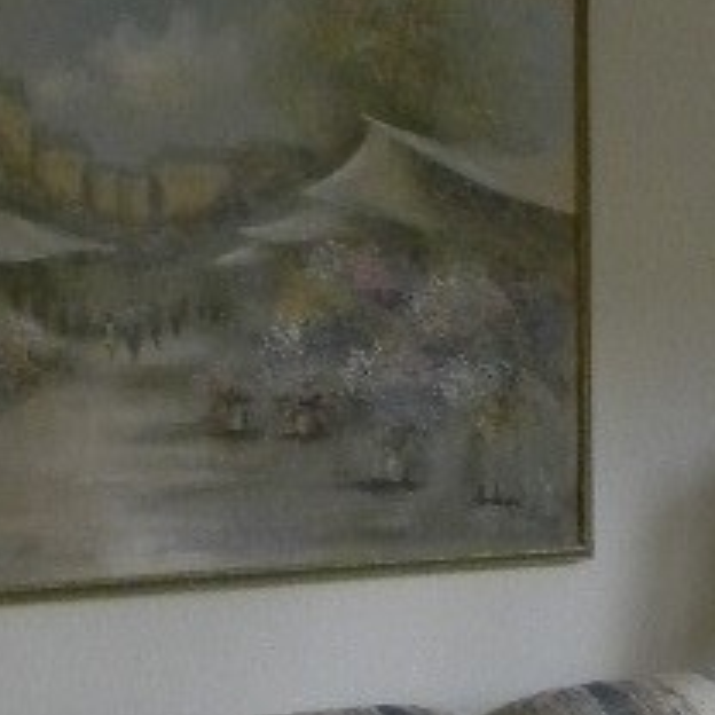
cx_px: 852
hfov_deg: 13.9
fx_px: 2851
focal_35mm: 122
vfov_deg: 14.3
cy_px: 412
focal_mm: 5
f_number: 3.5
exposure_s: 1/55.3
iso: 400
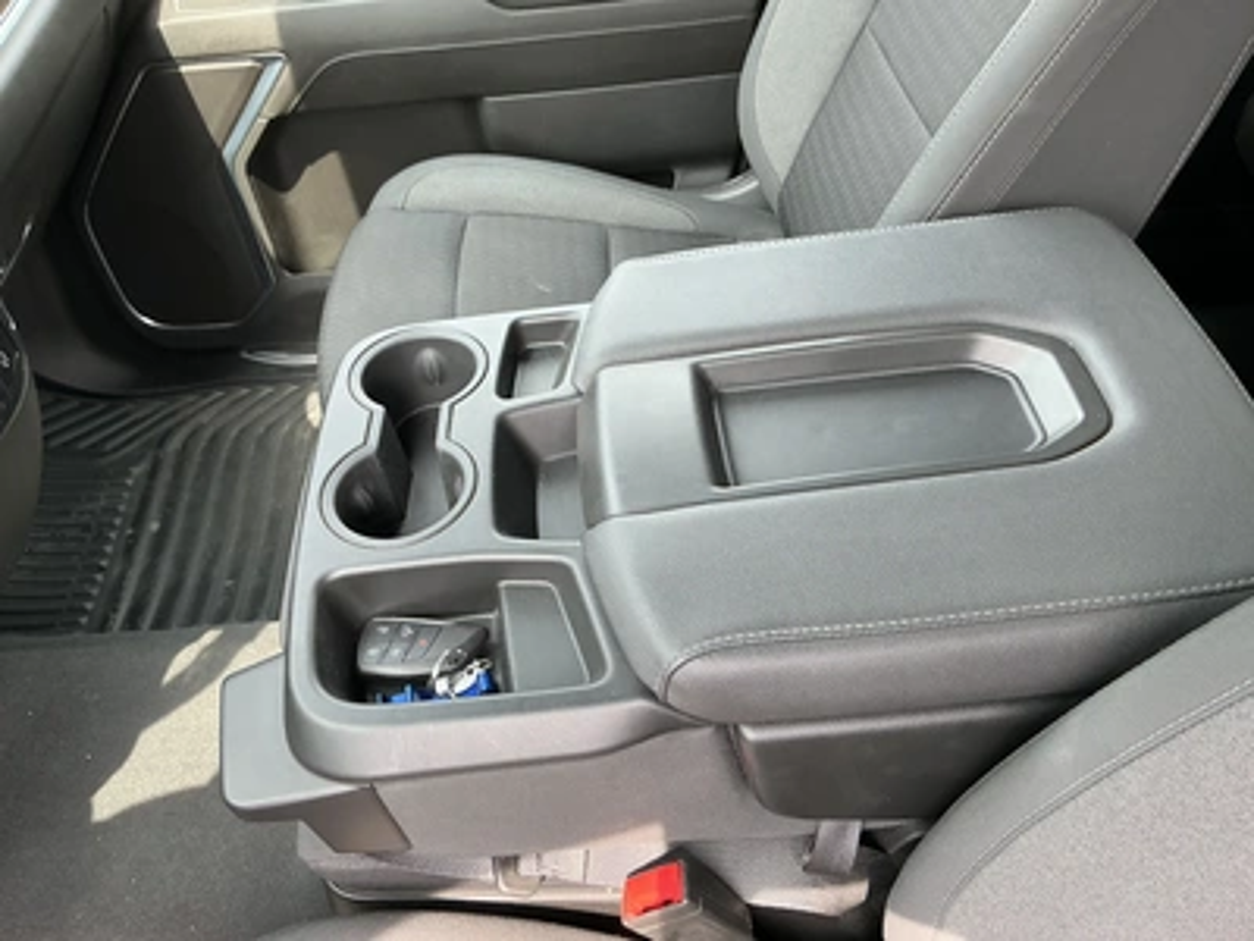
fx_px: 1014
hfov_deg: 63.4
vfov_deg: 49.7
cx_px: 627
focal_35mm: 28
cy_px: 470
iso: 64
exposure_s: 1/122
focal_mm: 3
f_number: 1.8
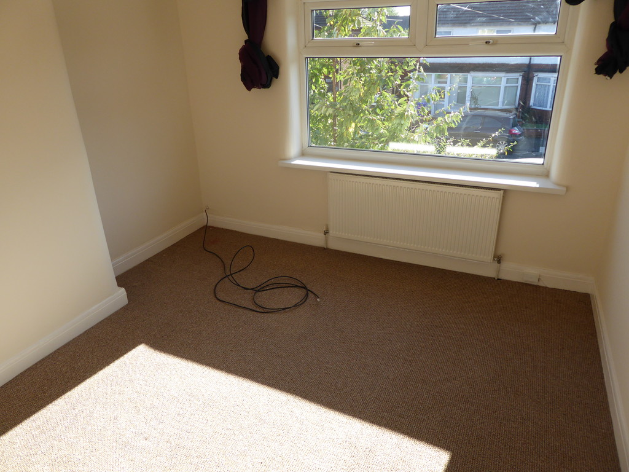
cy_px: 236
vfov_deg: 56.8
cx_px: 314
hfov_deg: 71.6
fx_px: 436
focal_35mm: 24
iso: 100
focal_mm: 4.3
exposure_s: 1/160
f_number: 3.3
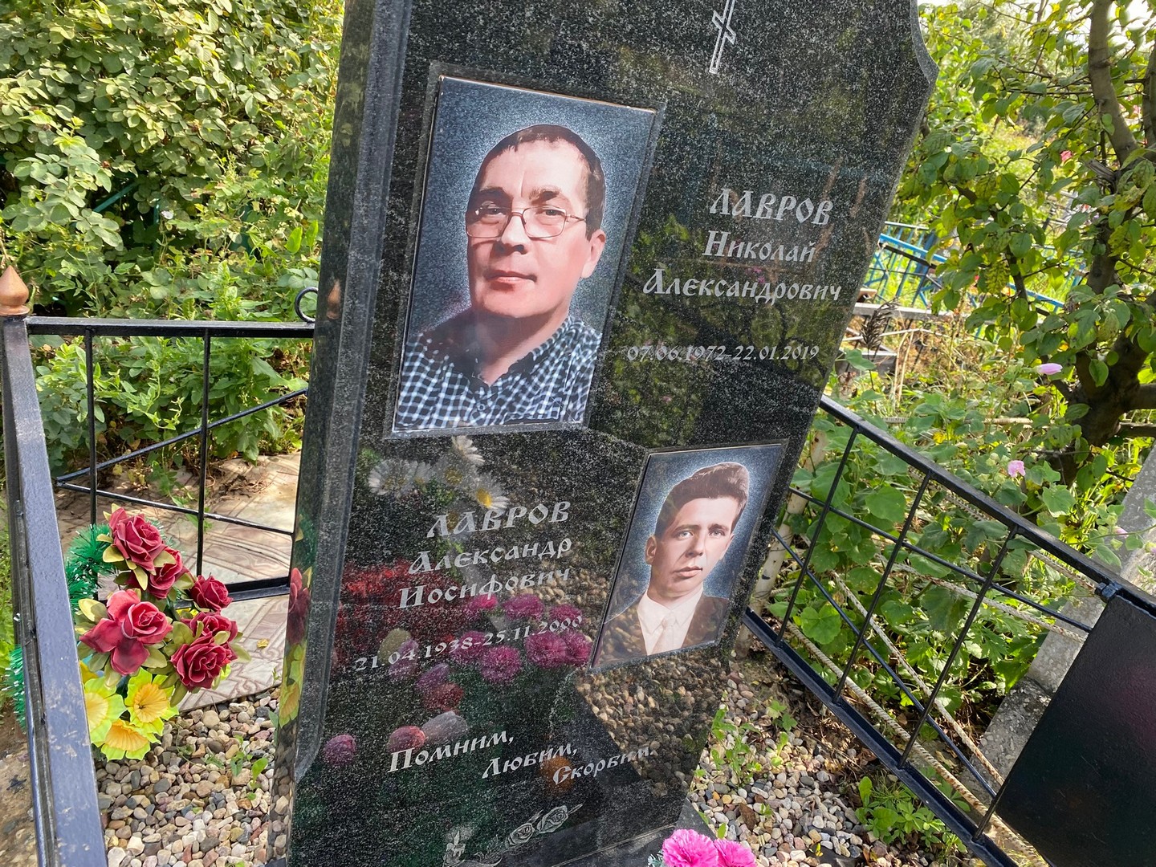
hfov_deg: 67.3
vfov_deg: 53.1
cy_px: 434
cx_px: 578
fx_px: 868
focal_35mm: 26
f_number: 1.8
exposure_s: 1/215
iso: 32
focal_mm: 4.25
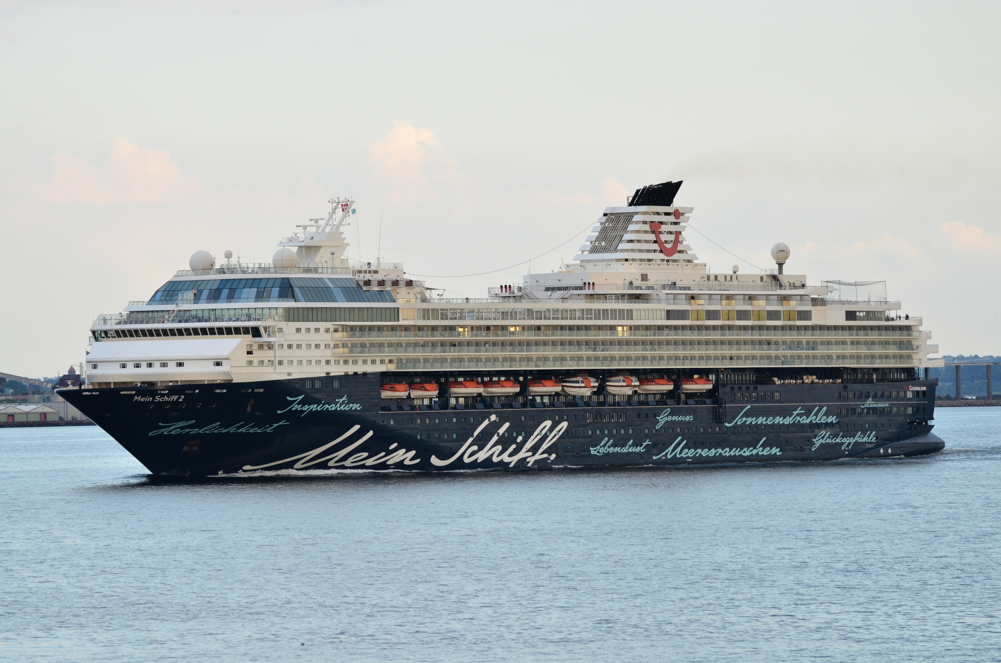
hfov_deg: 9.5
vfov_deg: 6.3
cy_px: 332
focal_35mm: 218
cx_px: 500
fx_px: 6035
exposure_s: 1/640
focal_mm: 145
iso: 400
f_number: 5.6
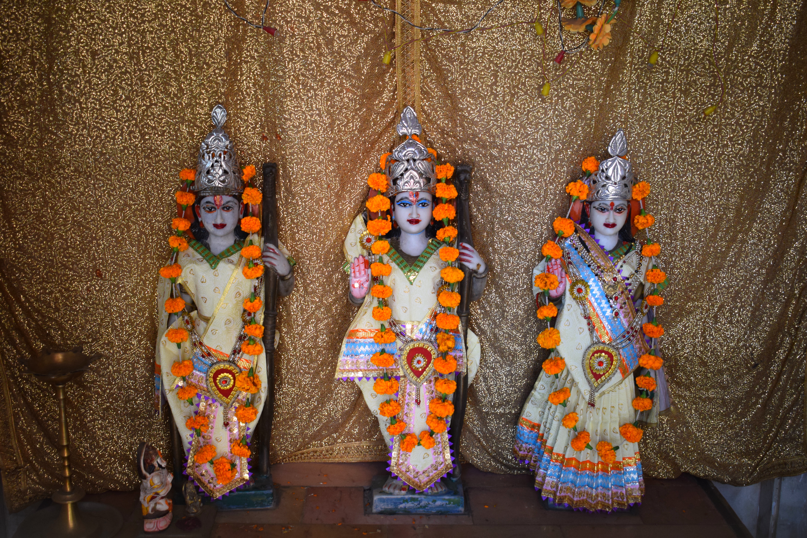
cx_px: 404
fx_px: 975
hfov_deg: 45.0
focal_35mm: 44
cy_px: 269
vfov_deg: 30.8
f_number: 4.2
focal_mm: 29
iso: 1000
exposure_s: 1/60
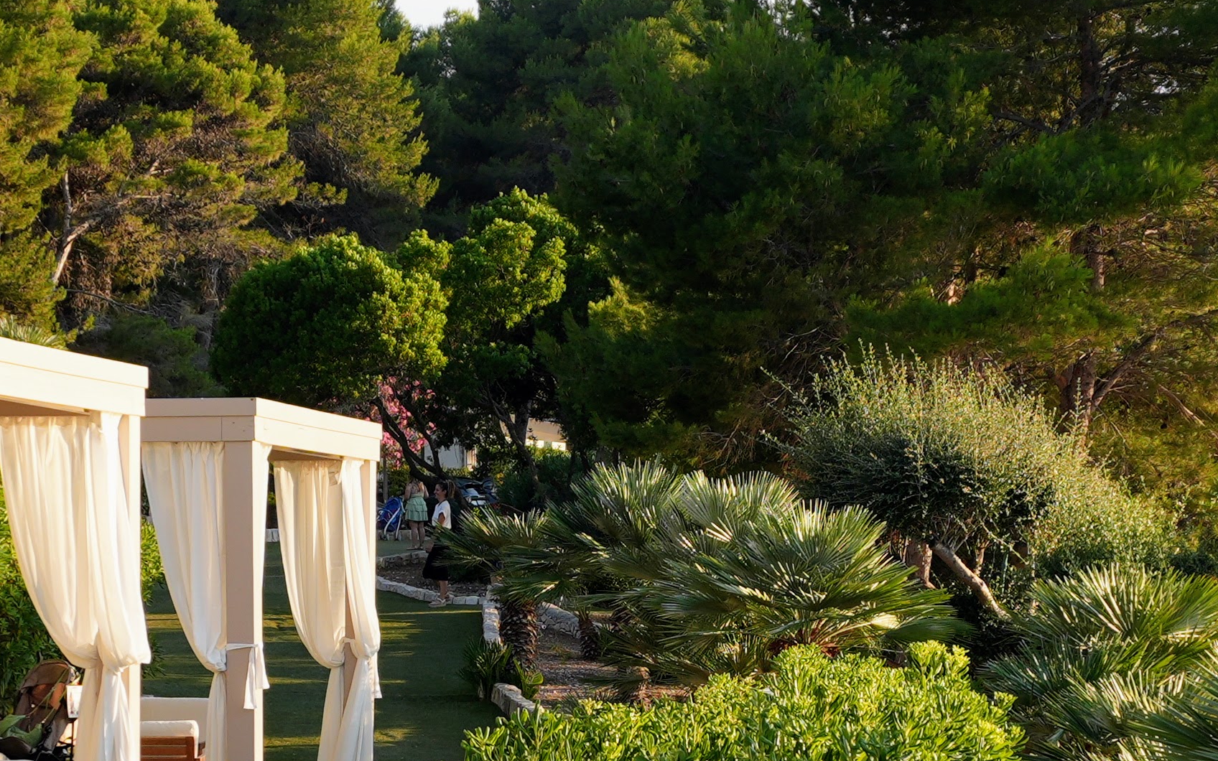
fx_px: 3149
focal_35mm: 95
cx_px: 545
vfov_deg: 13.7
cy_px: 655
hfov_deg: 21.9
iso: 100
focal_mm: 17
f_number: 4.5
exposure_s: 1/200
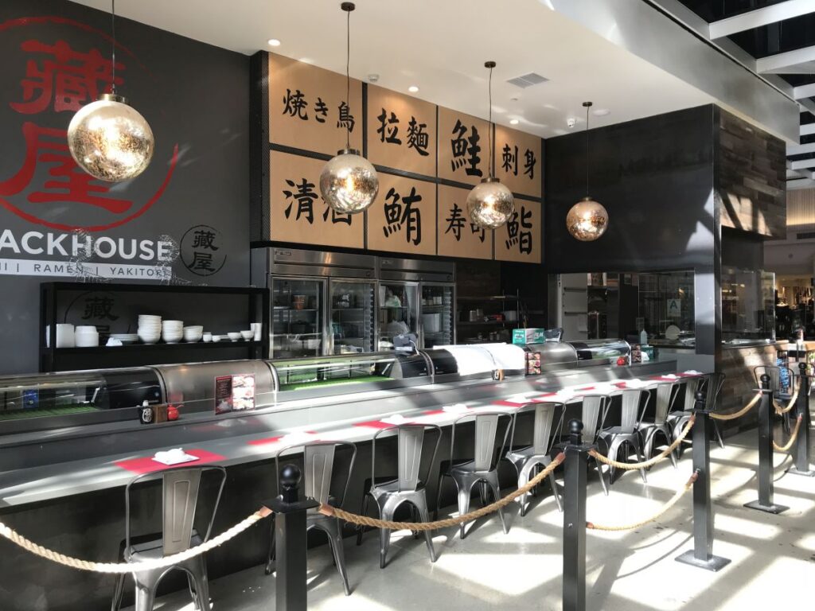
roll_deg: -0.1
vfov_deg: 49.7
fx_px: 659
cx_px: 408
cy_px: 306
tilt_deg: +0.5
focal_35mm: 28
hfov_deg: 63.4
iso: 32
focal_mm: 3.99
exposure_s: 1/120
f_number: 1.8
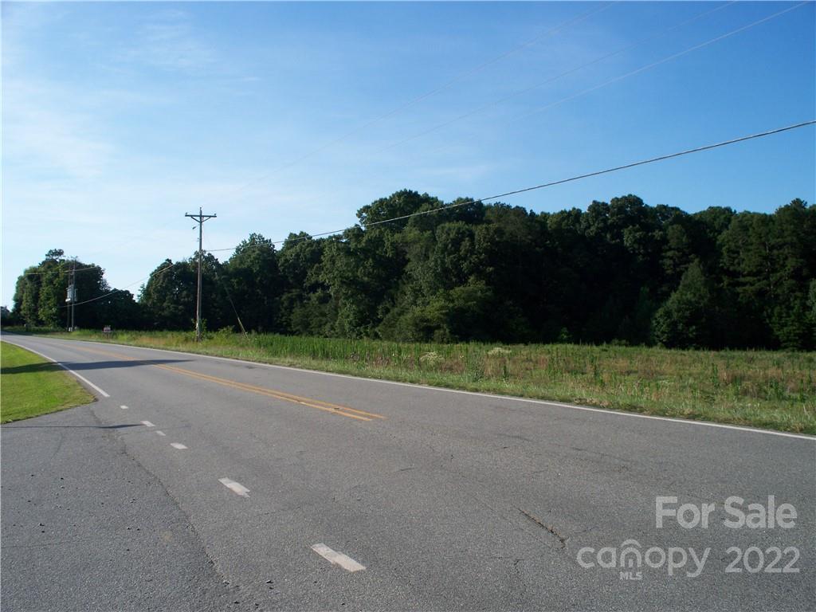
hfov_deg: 51.4
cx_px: 408
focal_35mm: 36
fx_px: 849
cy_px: 306
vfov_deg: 39.7
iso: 64
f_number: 5
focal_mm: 7.54
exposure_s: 1/320
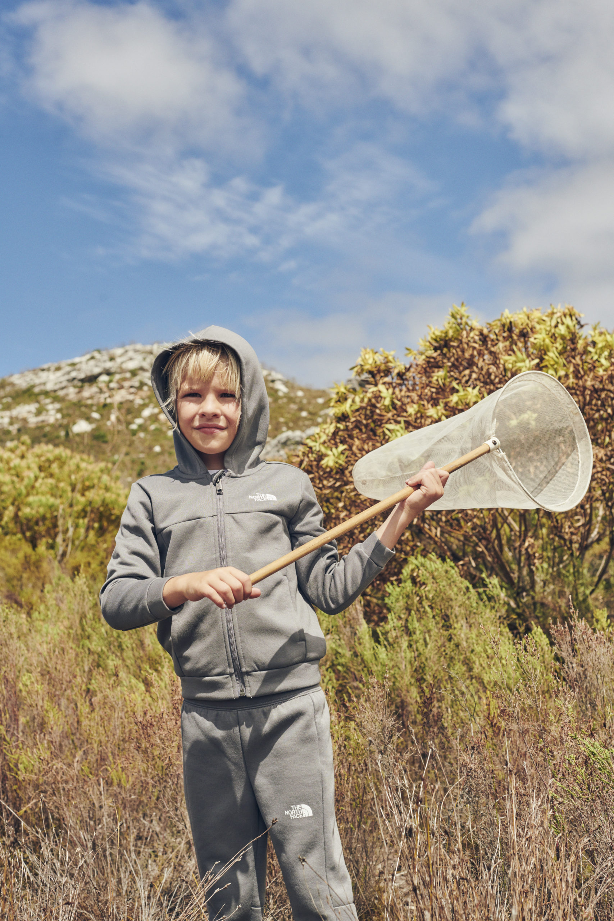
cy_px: 460
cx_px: 307
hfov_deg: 27.0
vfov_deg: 39.6
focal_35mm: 50
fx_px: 1279
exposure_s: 1/2500
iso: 500
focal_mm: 50
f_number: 7.1
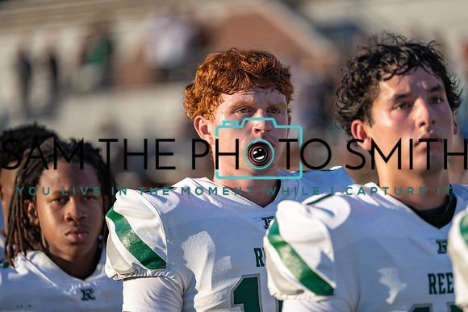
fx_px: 2602
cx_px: 234
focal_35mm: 200
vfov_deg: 6.9
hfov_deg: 10.3
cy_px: 156
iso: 100
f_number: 2.8
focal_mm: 200
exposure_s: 1/1600
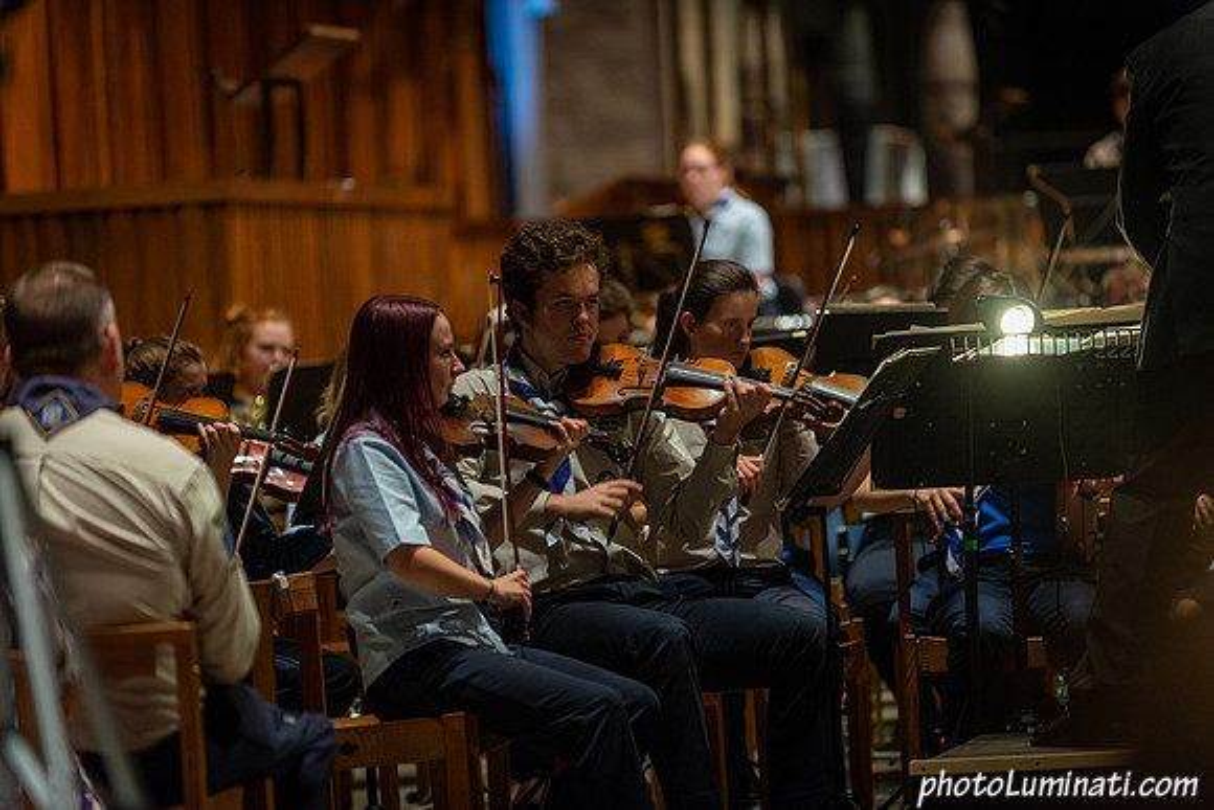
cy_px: 405
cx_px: 607
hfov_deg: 10.3
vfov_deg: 6.9
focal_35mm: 200
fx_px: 6746
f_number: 2.8
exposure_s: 1/125
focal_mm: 200
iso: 2500
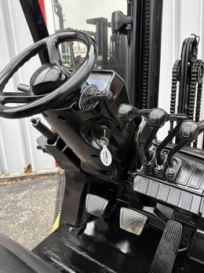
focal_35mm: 30
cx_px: 111
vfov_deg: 59.7
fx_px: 236
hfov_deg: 46.7
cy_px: 116
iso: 40
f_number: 1.6
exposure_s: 1/269
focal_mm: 5.96
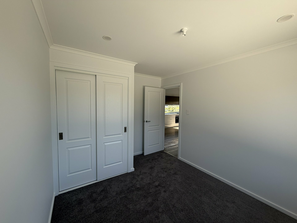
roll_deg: -0.4
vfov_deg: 85.7
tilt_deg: -2.9
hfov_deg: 102.1
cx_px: 148
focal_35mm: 14
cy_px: 112
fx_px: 120
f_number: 2.2
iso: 40
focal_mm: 2.22
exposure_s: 1/172
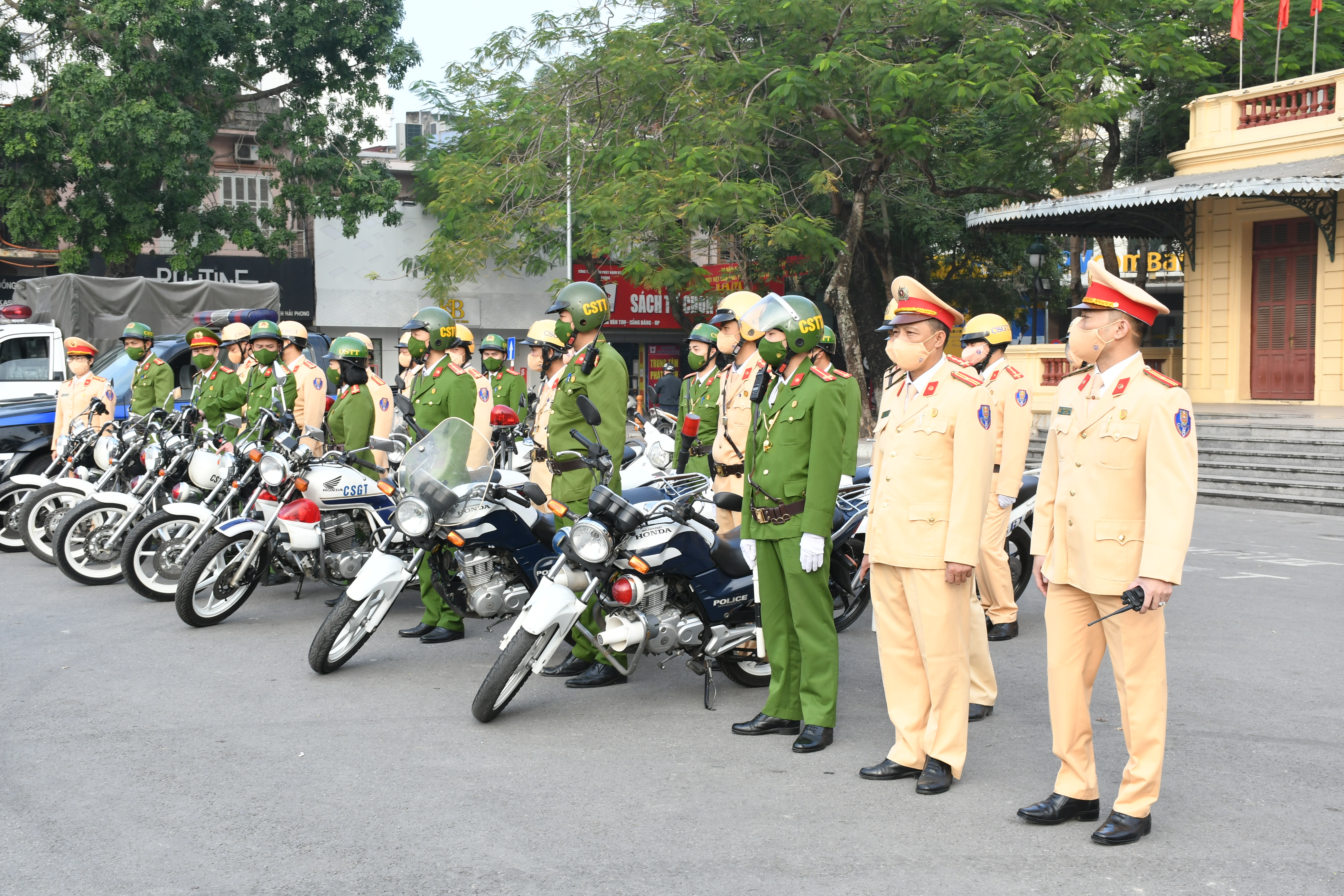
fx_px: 1792
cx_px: 672
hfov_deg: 41.1
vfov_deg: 28.1
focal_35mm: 48
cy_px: 448
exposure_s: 1/200
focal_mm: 32
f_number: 8
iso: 320
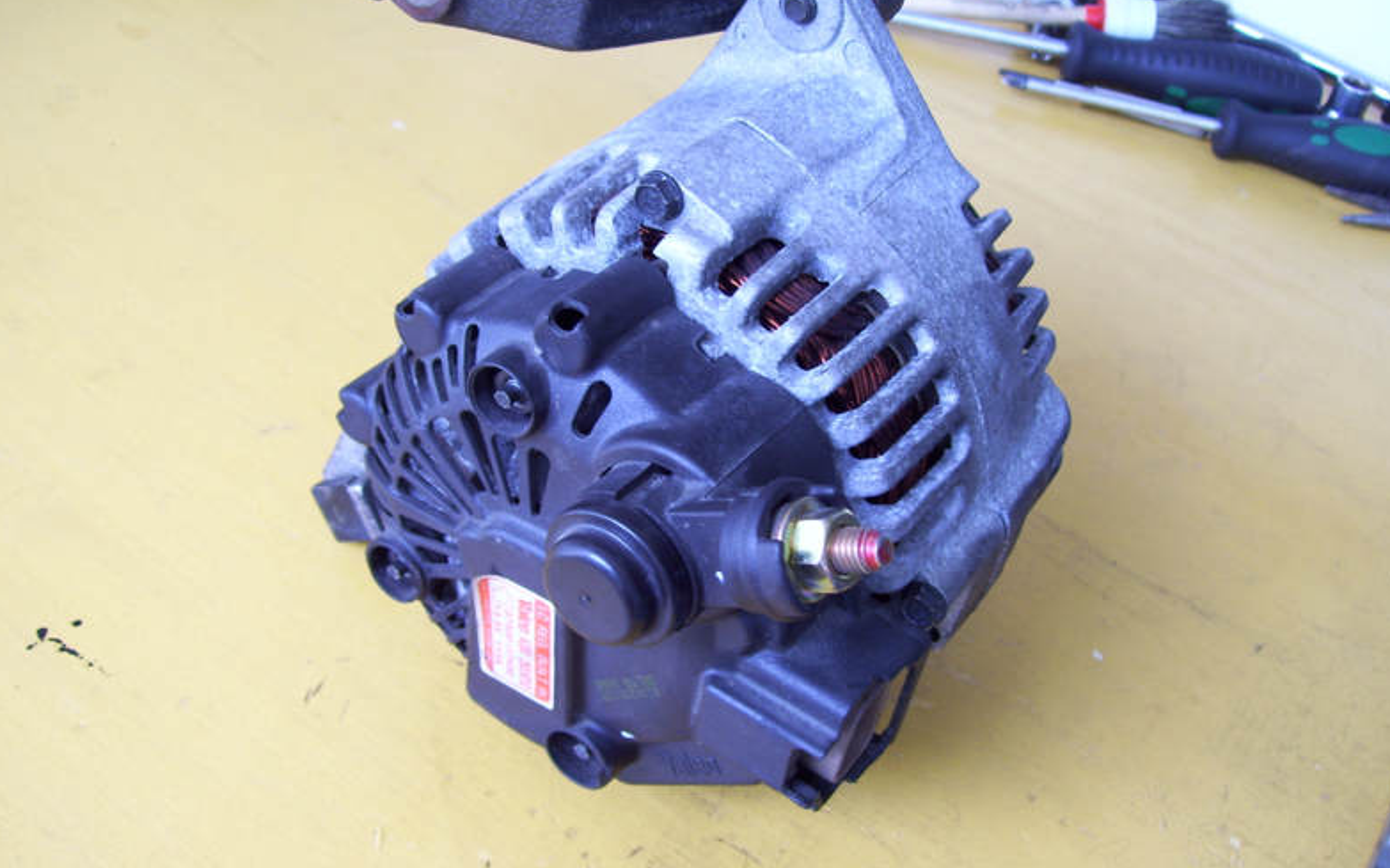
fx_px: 1477
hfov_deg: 50.4
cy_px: 465
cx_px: 691
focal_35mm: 39
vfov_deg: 32.7
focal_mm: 6
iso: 80
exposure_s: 1/50
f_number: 2.7
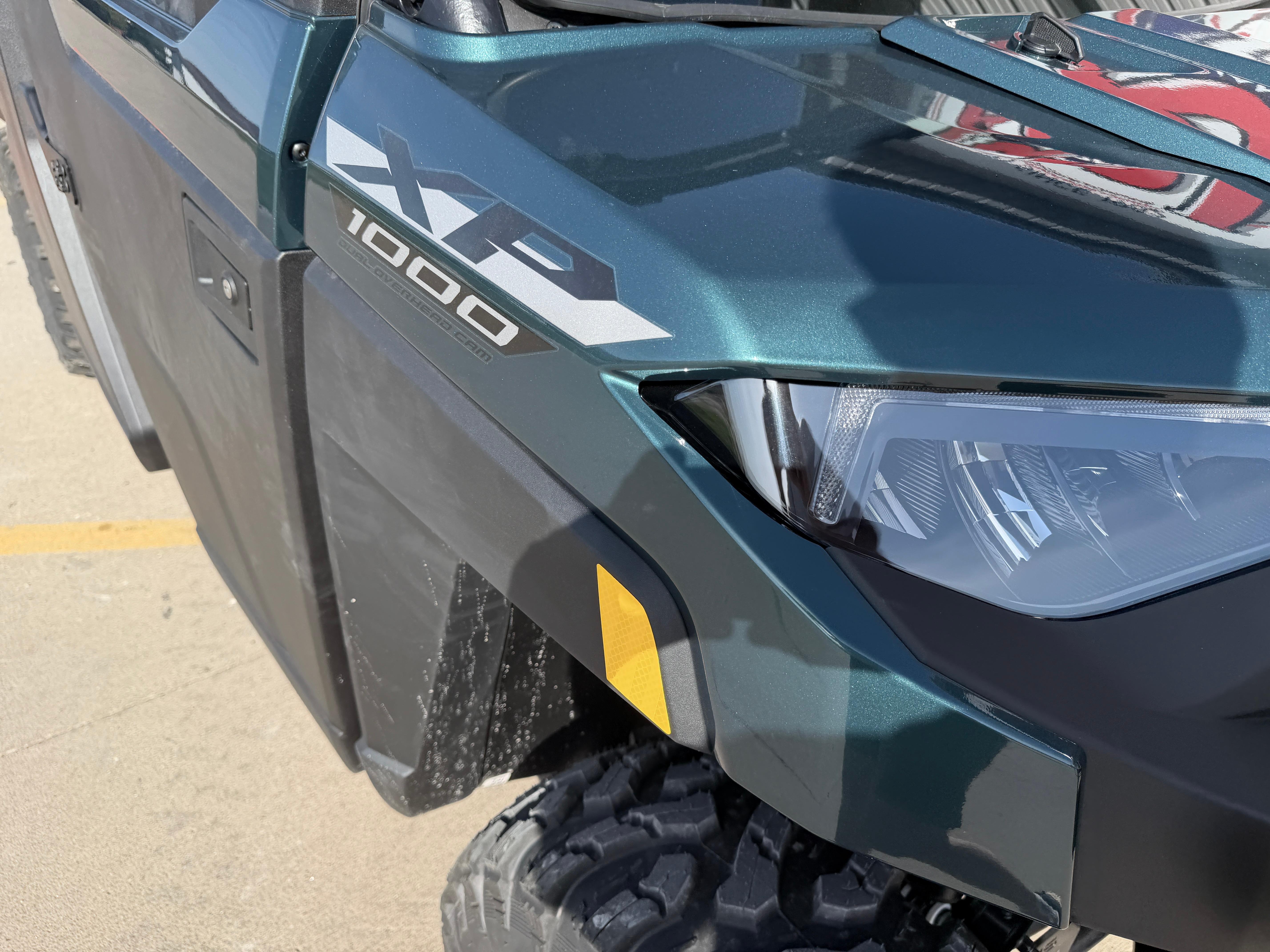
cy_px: 476
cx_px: 635
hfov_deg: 71.6
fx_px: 881
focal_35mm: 24
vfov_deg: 56.8
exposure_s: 1/3021
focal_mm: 6.76
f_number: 1.78
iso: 80
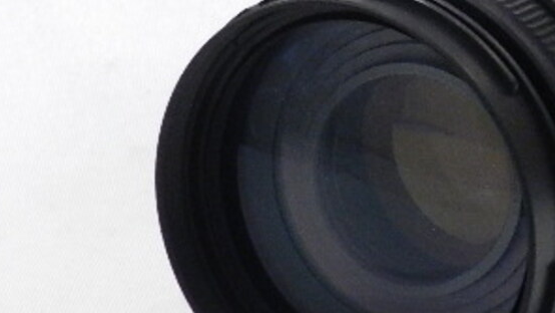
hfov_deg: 9.1
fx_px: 3474
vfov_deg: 5.1
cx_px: 555
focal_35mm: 236
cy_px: 74
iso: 800
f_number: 4.6
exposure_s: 1/50
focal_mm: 17.7
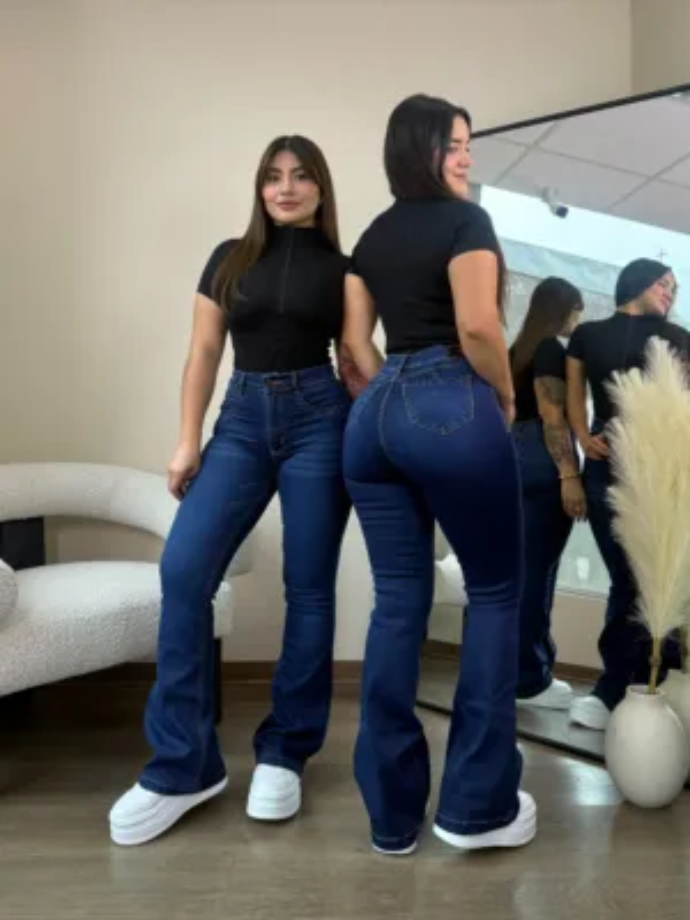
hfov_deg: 56.8
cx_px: 345
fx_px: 638
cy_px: 460
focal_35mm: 24
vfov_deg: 71.6
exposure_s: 1/121
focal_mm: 6.76
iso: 64
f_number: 1.78
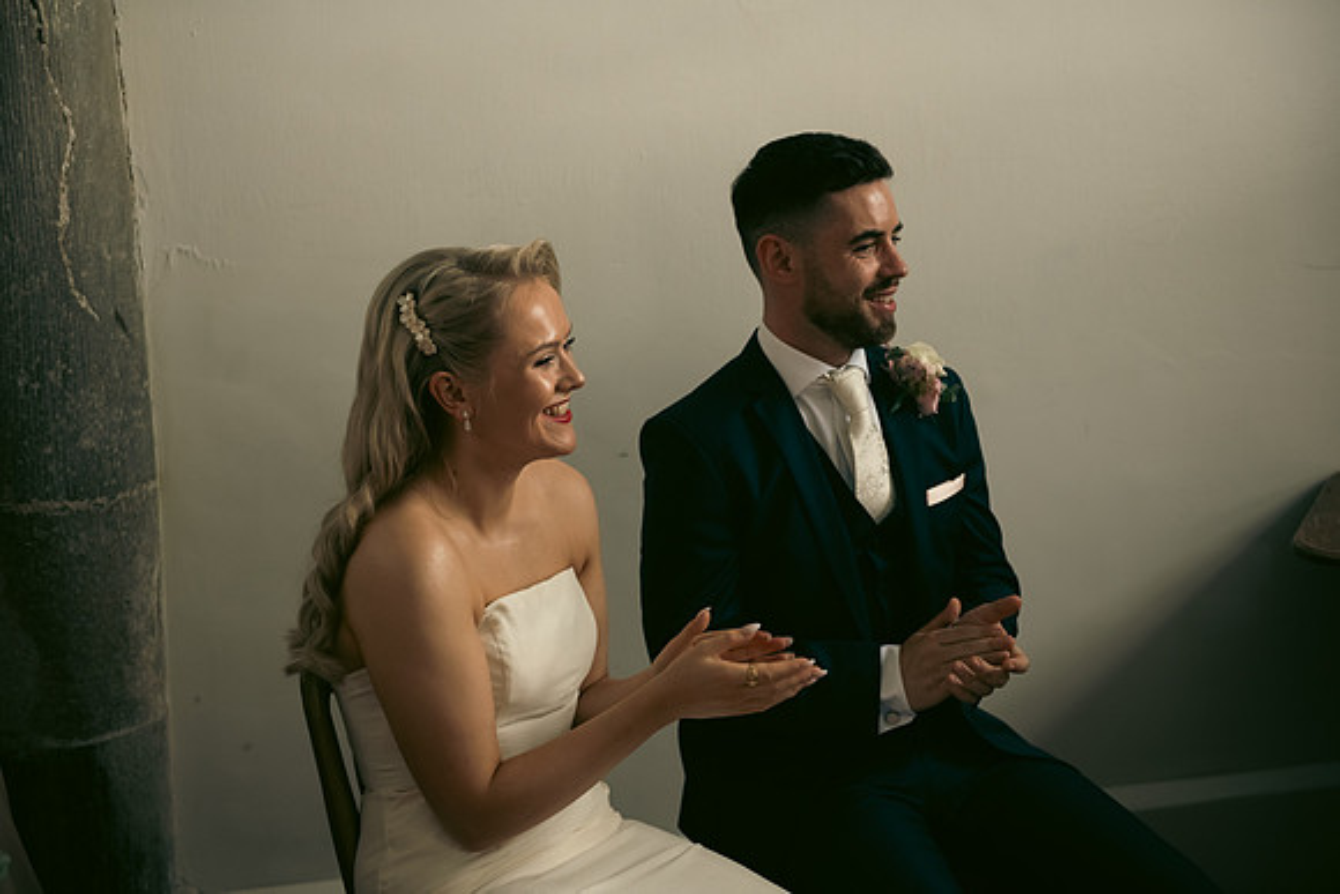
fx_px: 2159
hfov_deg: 34.5
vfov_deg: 23.4
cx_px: 670
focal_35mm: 58
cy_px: 447
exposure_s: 1/160
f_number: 3.5
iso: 800
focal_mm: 58
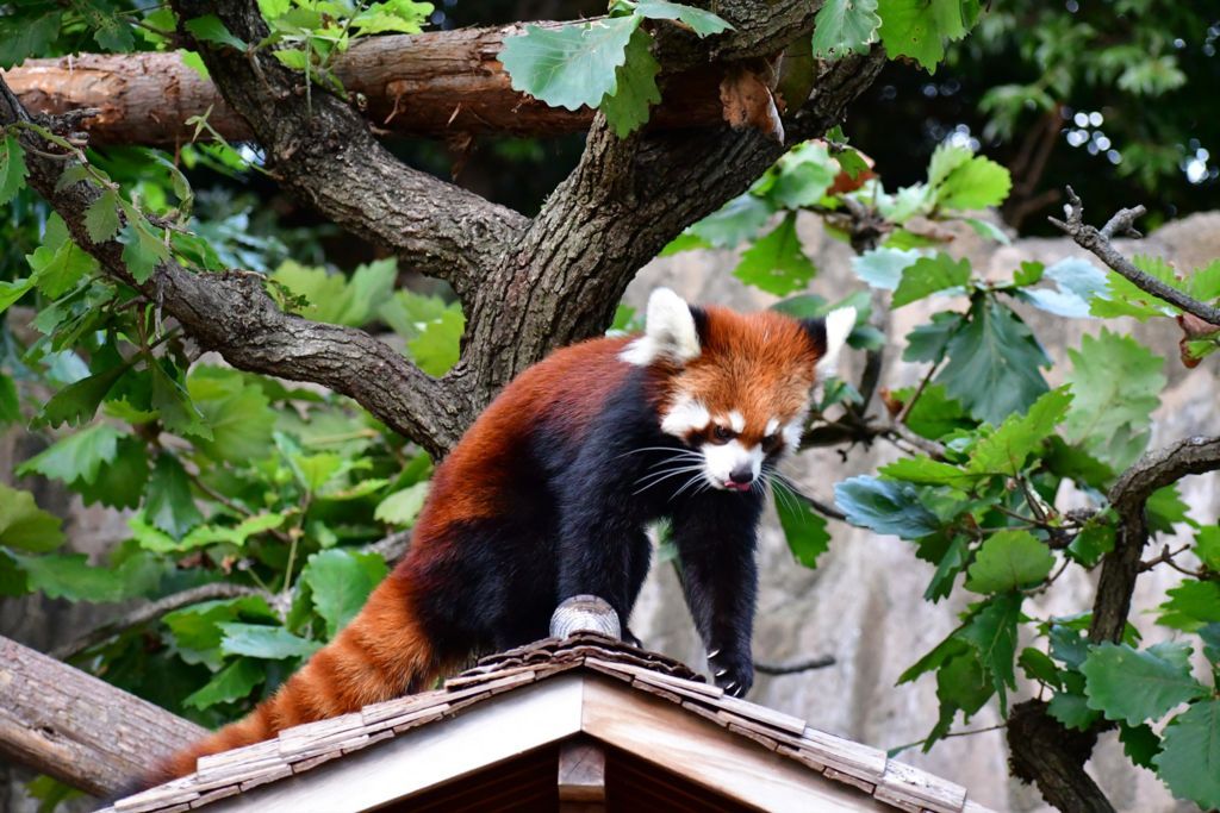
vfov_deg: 9.3
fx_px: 4982
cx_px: 610
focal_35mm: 147
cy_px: 406
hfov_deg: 14.0
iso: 6400
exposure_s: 1/320
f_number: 4.8
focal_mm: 98
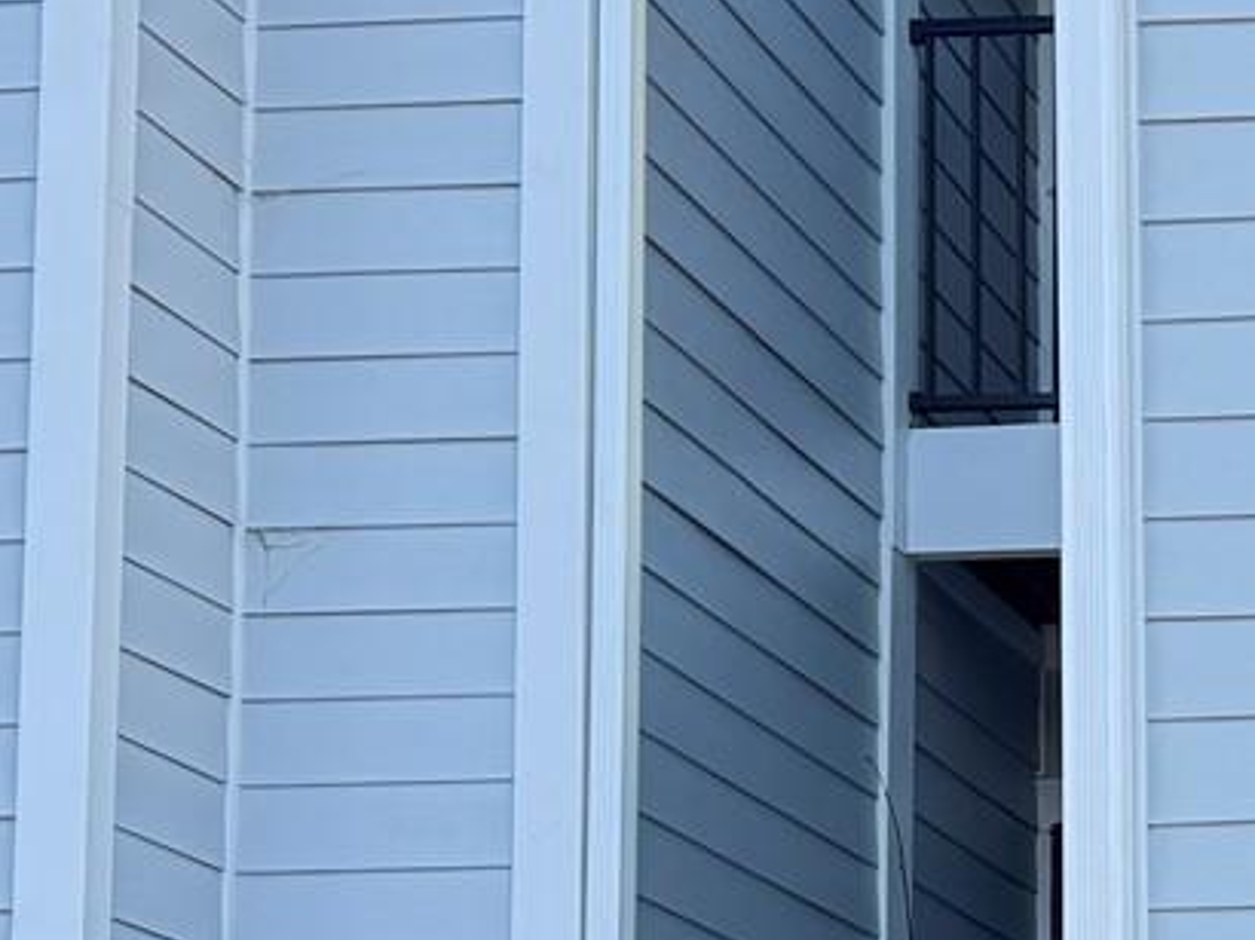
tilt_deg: +6.5
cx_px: 1785
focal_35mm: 120
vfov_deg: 12.1
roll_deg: +0.5
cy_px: 1066
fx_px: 4348
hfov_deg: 15.4
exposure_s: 1/230
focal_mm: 6.76
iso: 80
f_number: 1.78
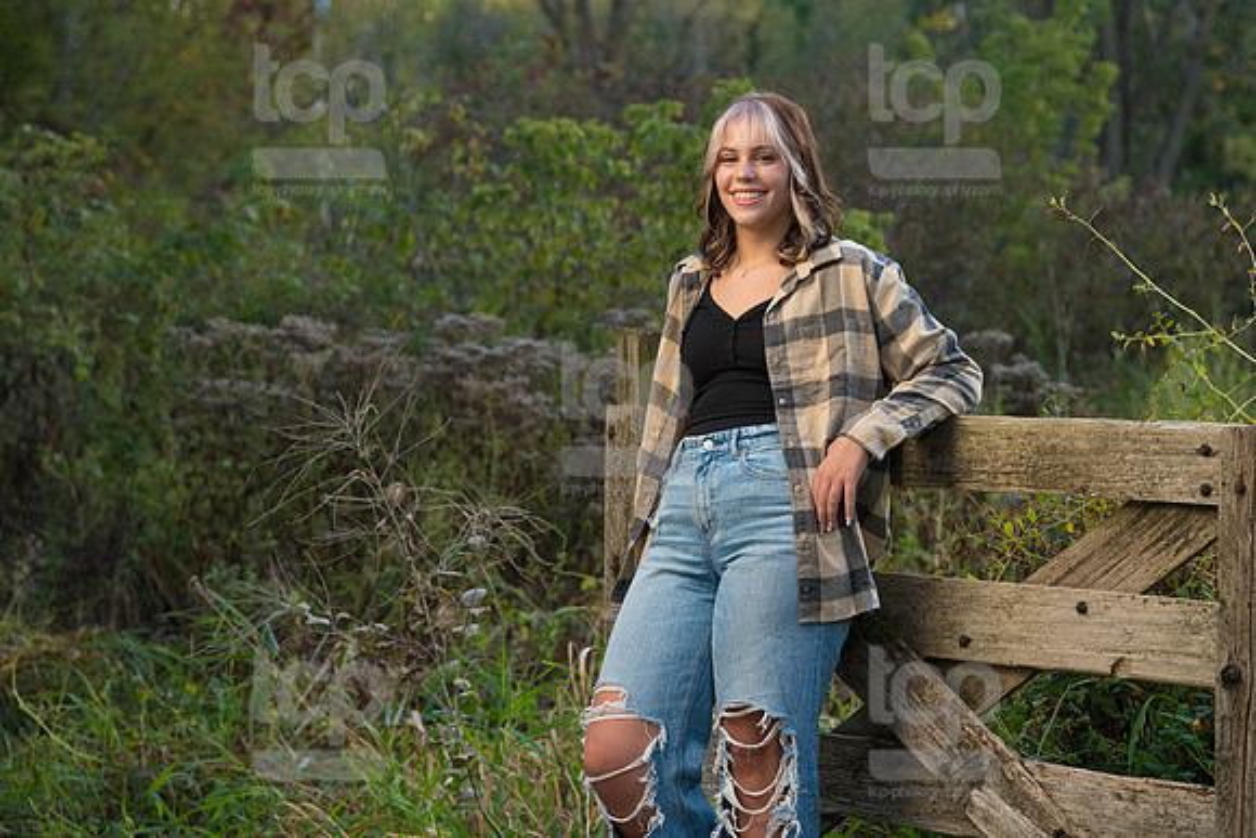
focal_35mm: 101
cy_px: 334
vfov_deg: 13.6
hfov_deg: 20.2
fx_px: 3519
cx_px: 669
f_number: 4.5
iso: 250
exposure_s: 1/250
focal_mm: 82
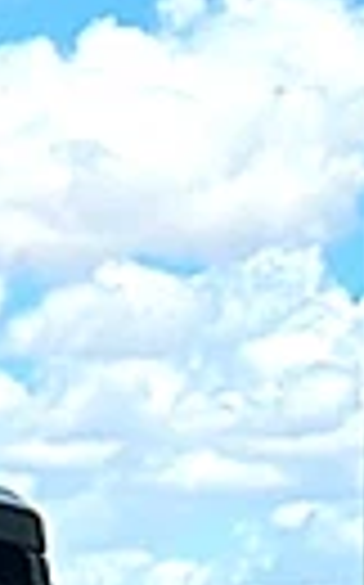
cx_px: -1020
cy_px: 1141
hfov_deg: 5.4
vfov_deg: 9.1
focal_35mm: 217
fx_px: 3452
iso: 80
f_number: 1.78
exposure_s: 1/3378
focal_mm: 6.86
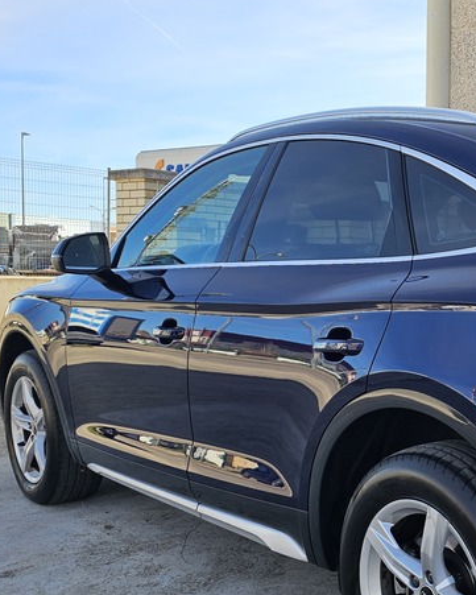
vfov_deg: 36.6
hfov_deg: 27.4
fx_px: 898
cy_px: 332
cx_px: 512
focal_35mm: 51
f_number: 1.7
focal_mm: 6.3
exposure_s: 1/312
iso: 10
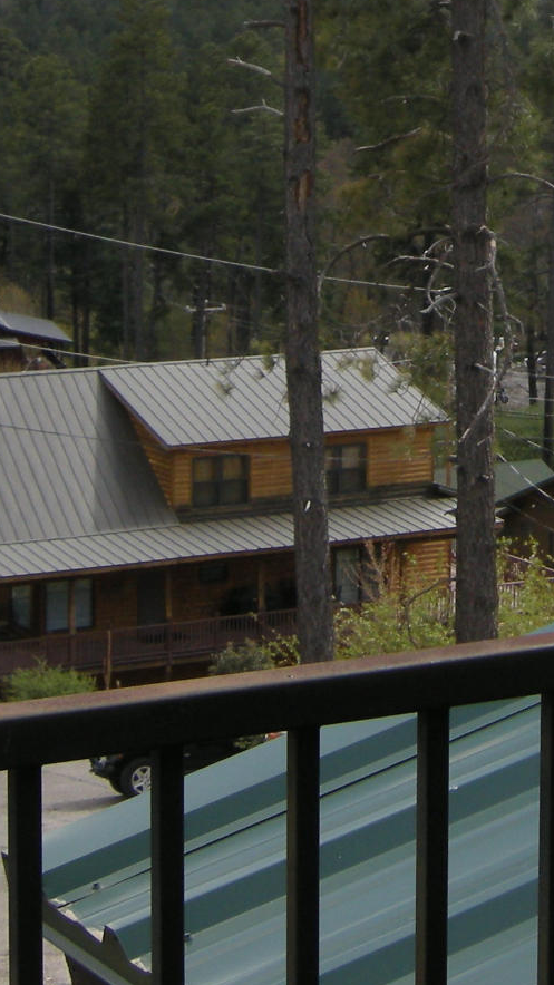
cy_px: 1
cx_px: 687
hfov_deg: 10.3
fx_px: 3004
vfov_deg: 18.2
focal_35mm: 115
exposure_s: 1/487
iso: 64
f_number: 3
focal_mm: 7.5
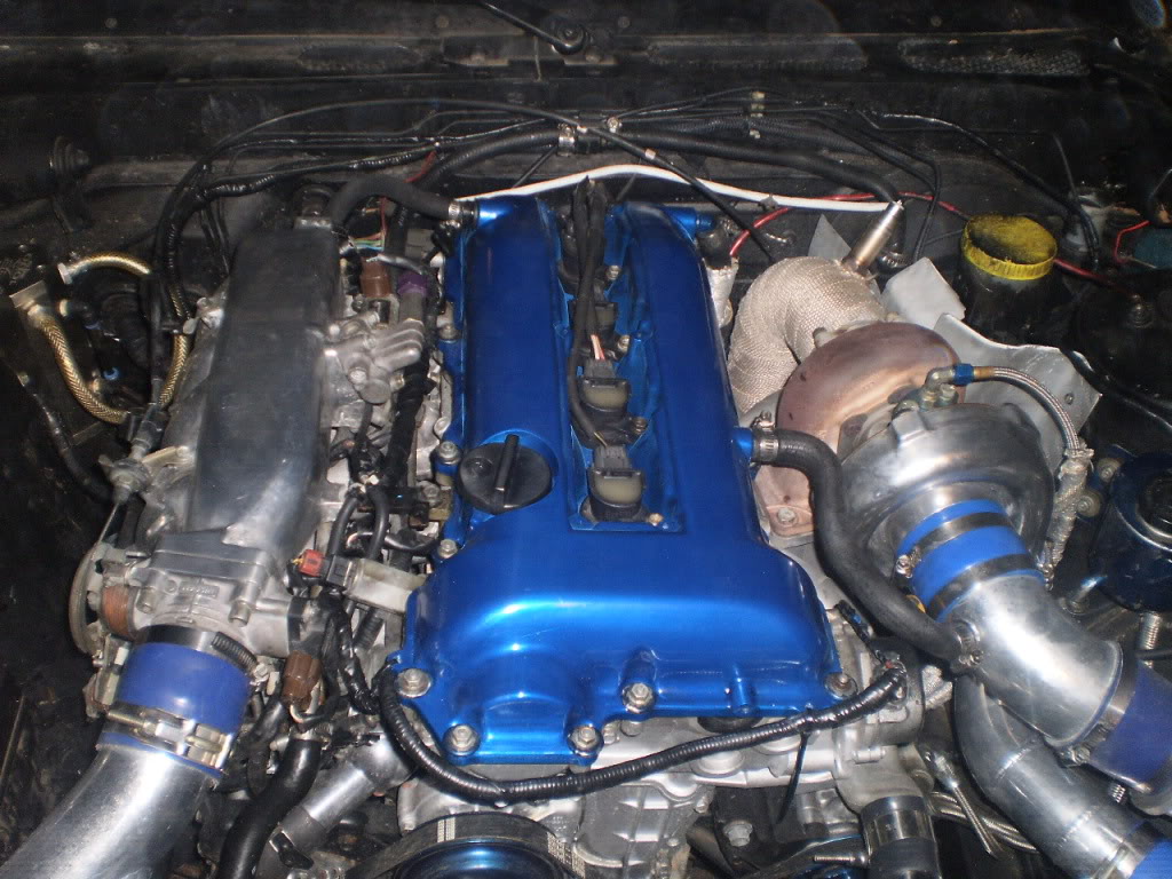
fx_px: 1219
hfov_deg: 51.4
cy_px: 440
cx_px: 586
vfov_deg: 39.7
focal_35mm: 36
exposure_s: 1/30
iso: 125
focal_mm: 6.3
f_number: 3.1
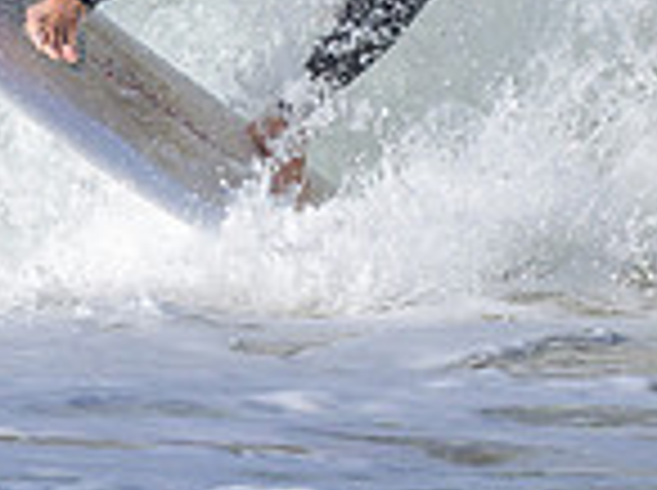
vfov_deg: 0.4
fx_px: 79584
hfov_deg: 0.5
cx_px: 640
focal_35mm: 4200
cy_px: -325
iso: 220
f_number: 6.3
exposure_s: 1/2000
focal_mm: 800
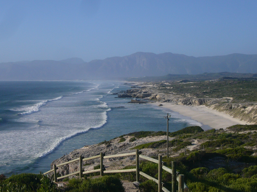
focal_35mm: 67
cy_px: 96
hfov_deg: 29.0
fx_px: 497
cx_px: 128
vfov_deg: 21.9
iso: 80
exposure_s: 1/320
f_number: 7.1
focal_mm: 8.1
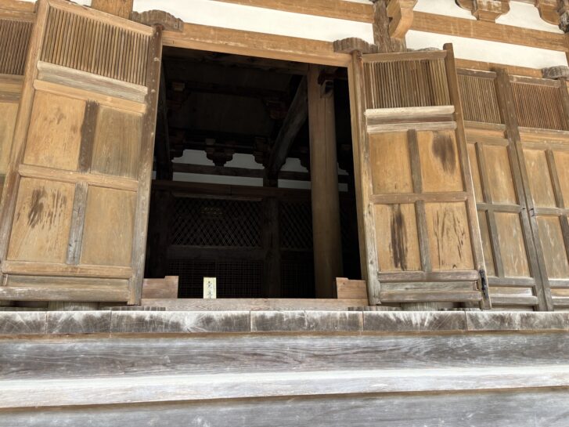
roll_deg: +1.7
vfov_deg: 53.0
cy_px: 214
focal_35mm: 26
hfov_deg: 67.3
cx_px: 284
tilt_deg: +18.1
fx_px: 427
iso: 80
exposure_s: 1/122
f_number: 1.6
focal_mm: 5.96
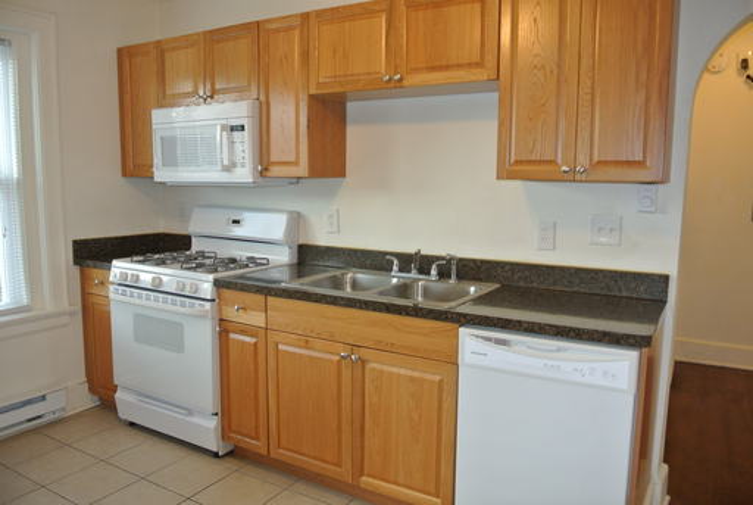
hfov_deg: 67.3
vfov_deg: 48.1
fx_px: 566
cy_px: 252
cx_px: 376
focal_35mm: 27
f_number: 3.5
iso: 450
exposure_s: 1/60
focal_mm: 10
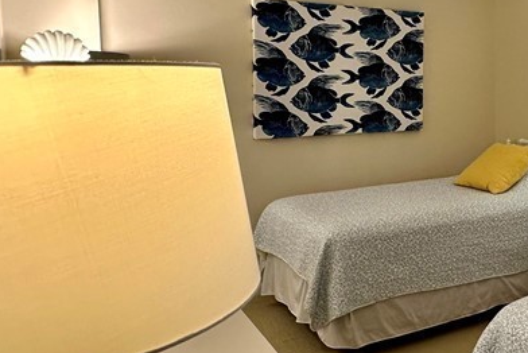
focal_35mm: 38
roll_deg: -0.2
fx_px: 558
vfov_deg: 34.9
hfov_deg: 47.0
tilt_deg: -3.5
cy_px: 135
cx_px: 446
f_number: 2.2
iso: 200
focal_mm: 2.22
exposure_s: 1/120
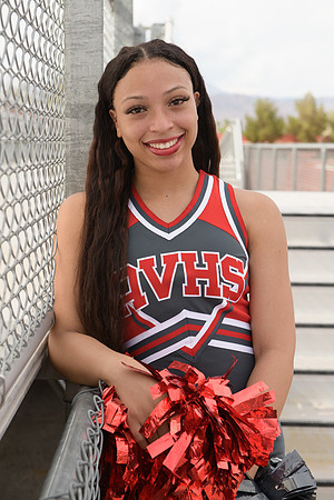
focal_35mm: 70
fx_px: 974
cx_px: 167
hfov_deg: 19.5
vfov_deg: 28.8
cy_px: 250
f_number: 5.6
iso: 800
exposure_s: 1/1250
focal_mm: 70
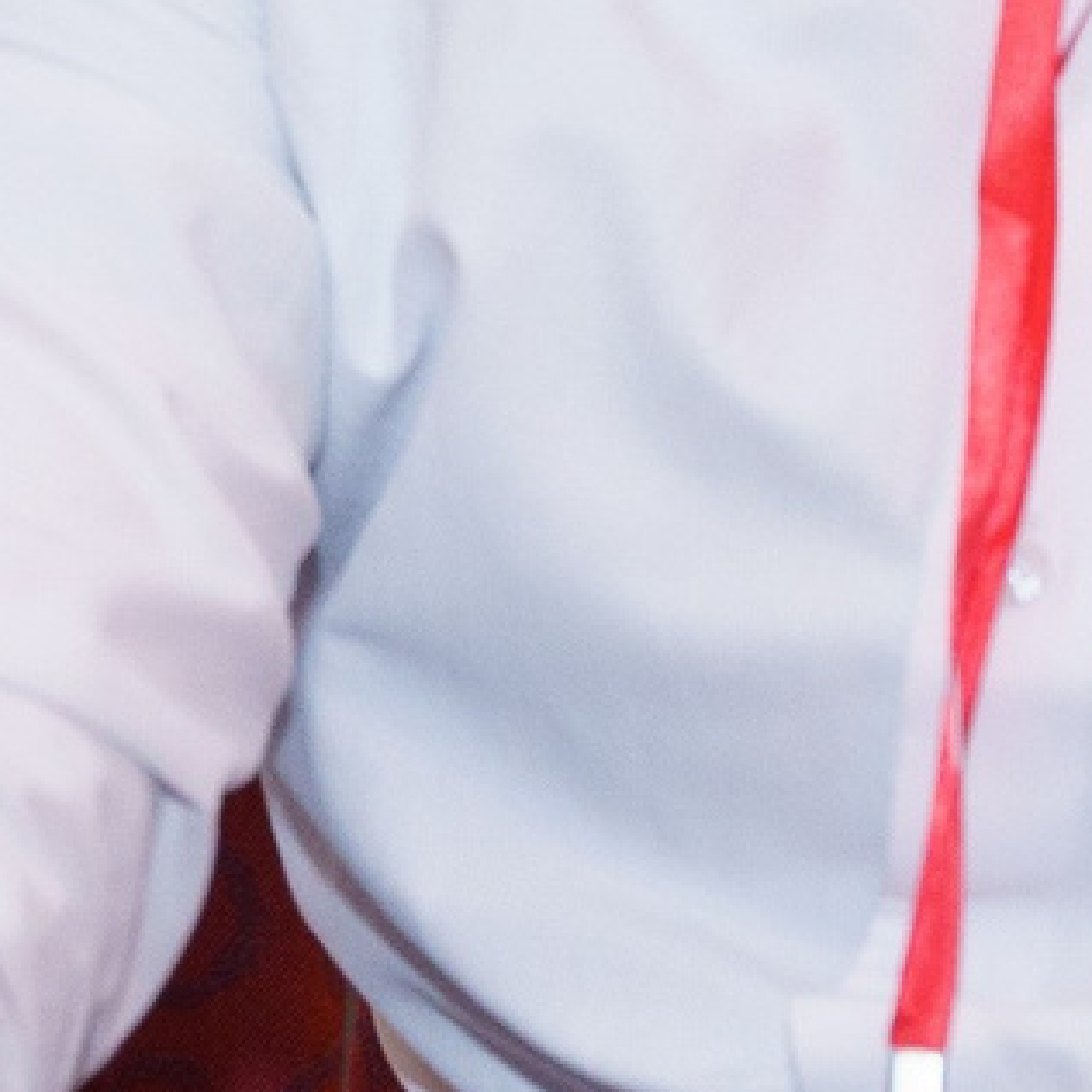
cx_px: -17
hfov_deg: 5.5
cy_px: -40
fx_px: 11421
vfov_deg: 5.5
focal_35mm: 320
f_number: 3.2
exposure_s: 1/160
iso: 1600
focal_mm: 46.5
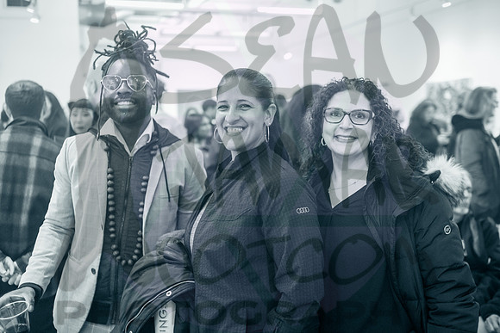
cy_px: 165
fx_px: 523
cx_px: 246
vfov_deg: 35.4
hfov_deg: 51.1
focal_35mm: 38
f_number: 2.2
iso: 3200
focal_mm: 35
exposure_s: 1/320
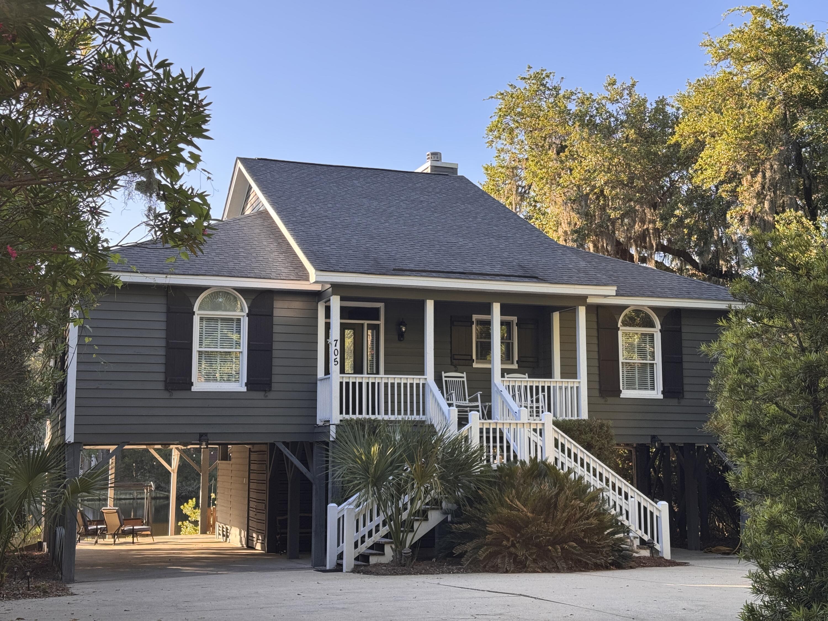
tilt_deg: +6.6
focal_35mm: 48
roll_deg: -0.3
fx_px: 1148
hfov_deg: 39.7
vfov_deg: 30.3
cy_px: 310
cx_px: 414
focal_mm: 6.76
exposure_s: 1/507
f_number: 1.78
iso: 64
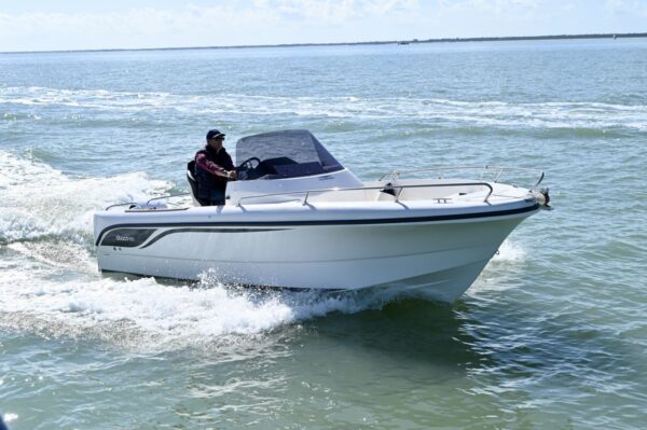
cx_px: 324
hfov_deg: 34.0
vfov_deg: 23.0
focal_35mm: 59
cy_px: 215
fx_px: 1059
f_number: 7.1
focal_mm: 59
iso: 160
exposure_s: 1/640
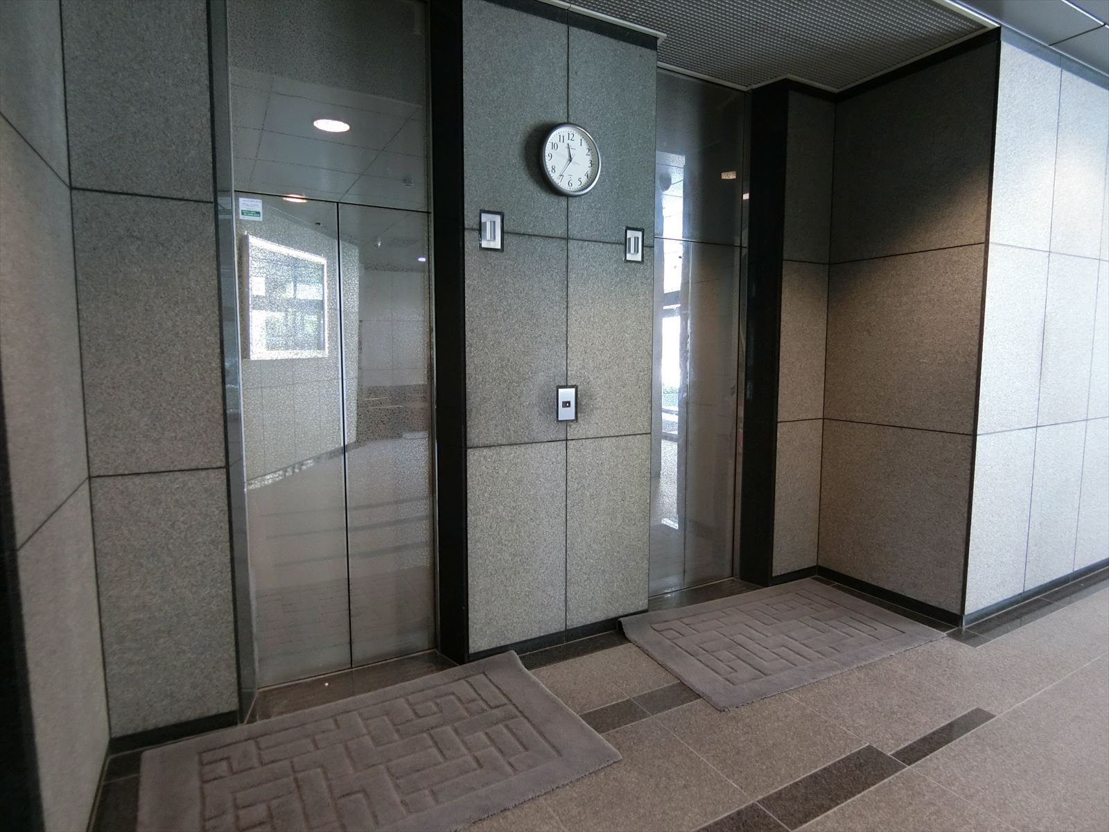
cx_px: 554
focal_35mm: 19
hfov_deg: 84.7
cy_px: 416
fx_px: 609
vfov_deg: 68.7
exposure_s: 1/8
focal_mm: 4.06
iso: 250
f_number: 2.7
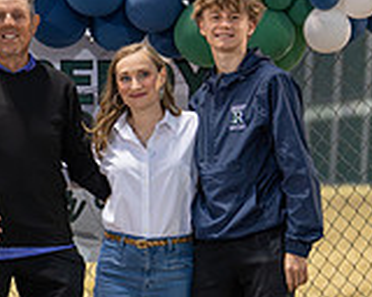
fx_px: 1883
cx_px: 37
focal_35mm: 171
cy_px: 254
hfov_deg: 11.2
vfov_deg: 9.0
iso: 2000
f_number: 1.2
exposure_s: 1/320
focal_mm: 50
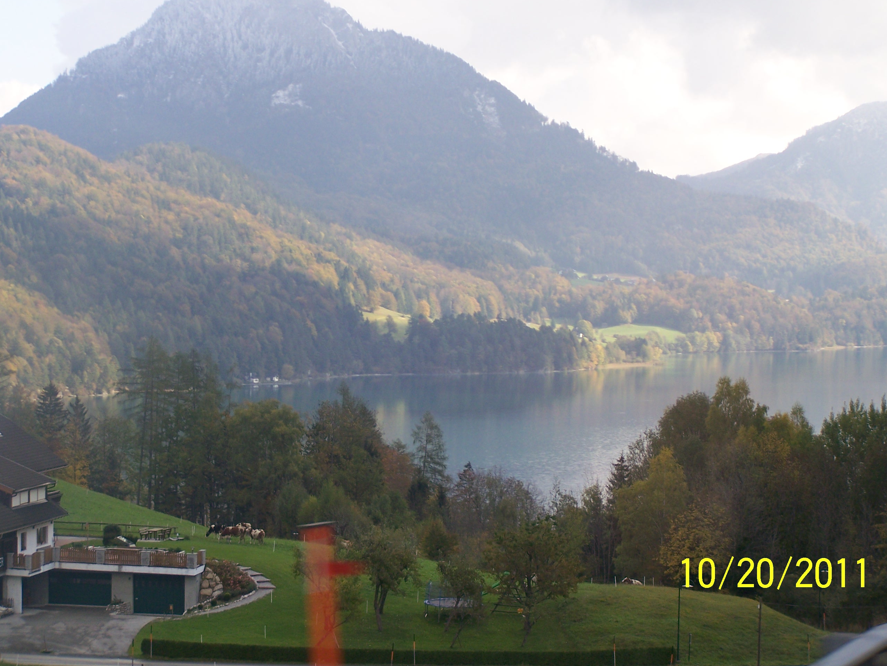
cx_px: 430
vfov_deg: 16.3
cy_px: 298
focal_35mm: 91
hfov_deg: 21.5
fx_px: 2334
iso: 80
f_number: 3.2
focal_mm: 13.7
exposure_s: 1/125
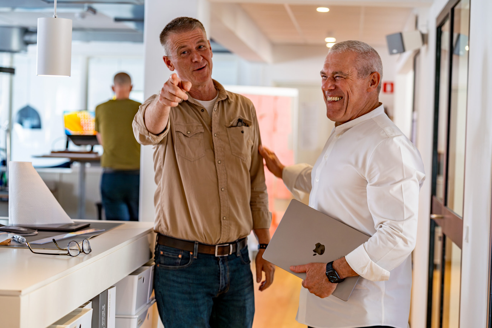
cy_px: 164
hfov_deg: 28.8
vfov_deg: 19.5
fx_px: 957
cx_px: 246
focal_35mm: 70
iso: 800
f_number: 3.2
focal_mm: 70
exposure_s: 1/100
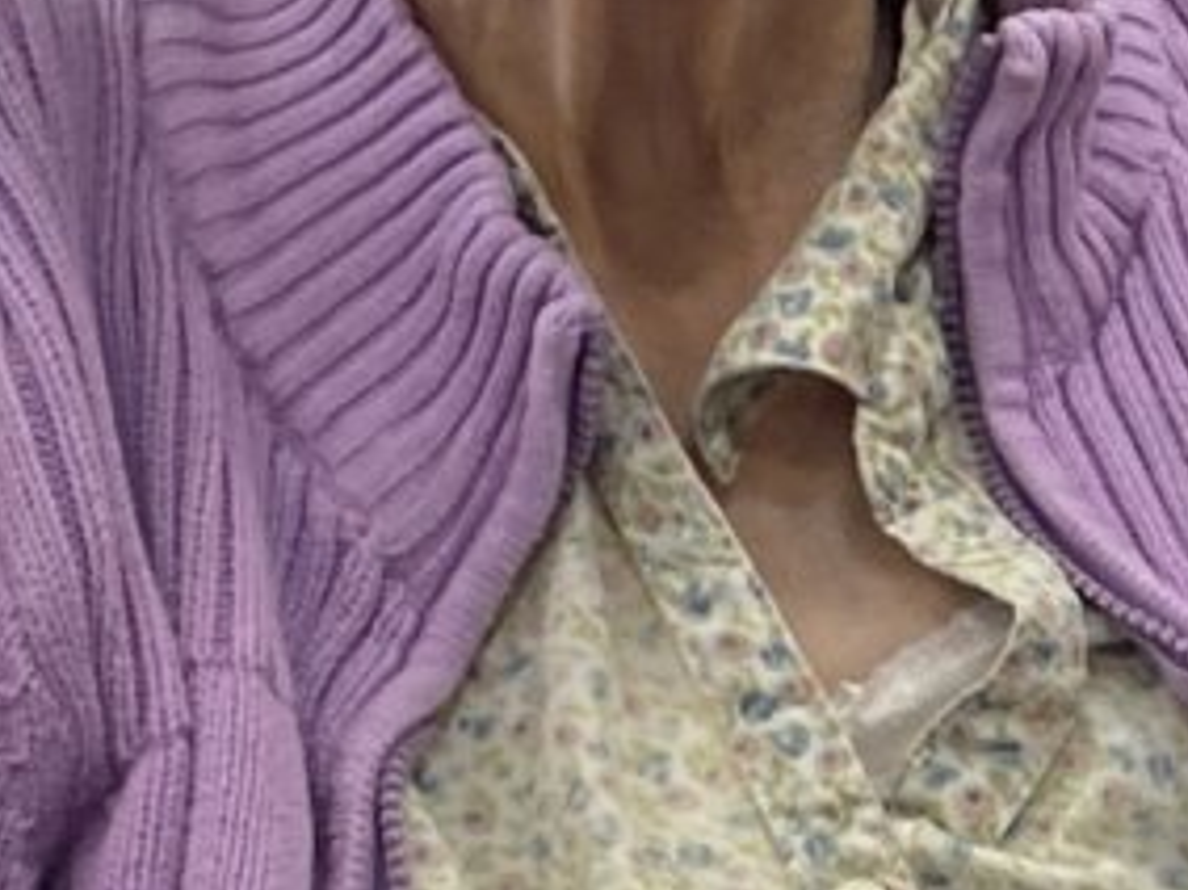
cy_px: 1578
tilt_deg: -9.1
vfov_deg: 7.7
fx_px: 6449
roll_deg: -3.1
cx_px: 2586
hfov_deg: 9.6
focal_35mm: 188
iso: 125
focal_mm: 4.25
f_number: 1.8
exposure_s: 1/121
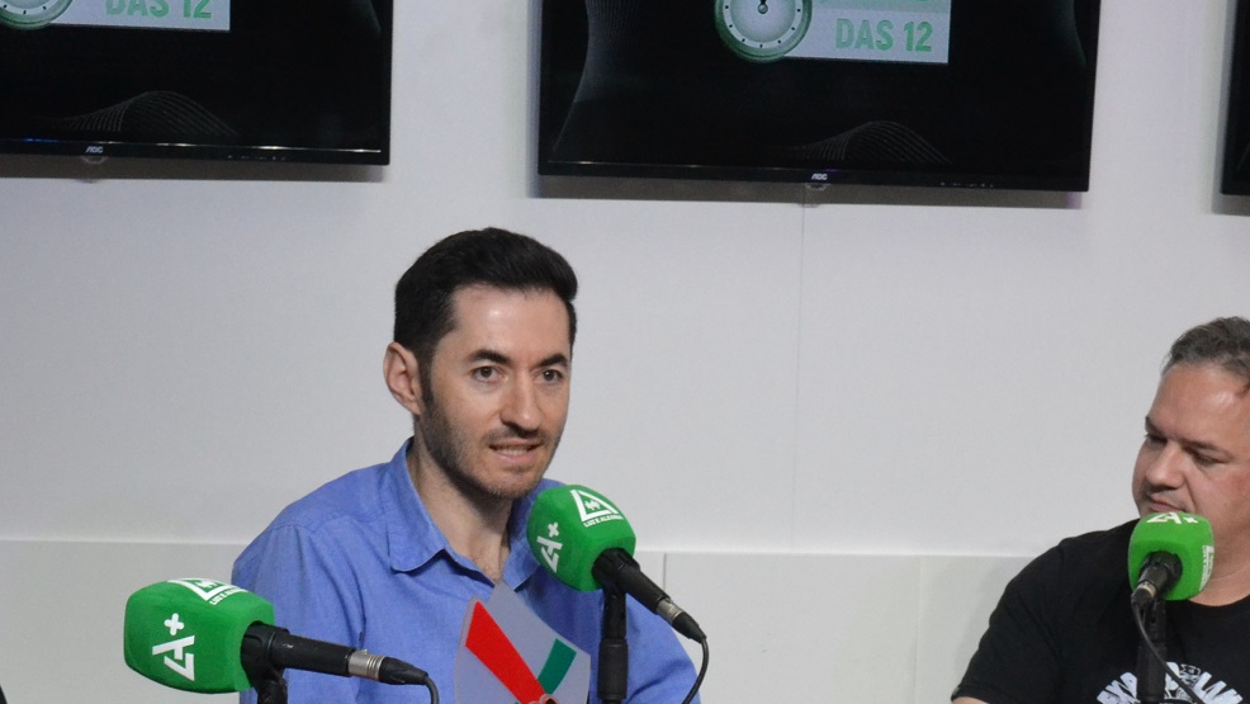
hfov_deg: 24.6
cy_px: 625
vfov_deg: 13.9
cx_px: 811
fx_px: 2853
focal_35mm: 86
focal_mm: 27
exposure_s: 1/125
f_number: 8
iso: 1600
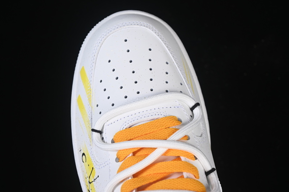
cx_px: 144
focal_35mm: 75
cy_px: 96
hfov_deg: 27.0
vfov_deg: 18.2
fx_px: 602
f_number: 7.1
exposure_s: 1/80
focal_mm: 50
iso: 160
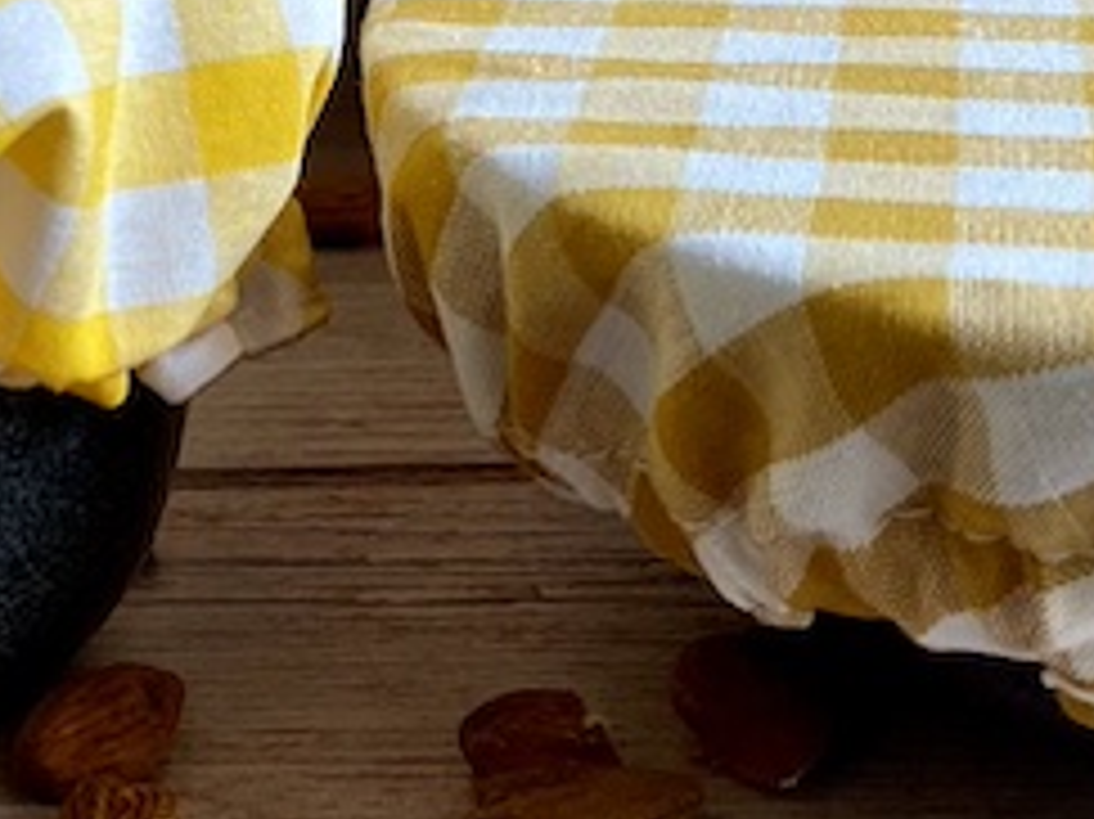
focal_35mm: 107
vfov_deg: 12.9
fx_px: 3380
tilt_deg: -6.8
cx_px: 297
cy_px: -508
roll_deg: -0.4
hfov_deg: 18.3
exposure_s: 1/121
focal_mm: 4.25
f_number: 1.8
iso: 125
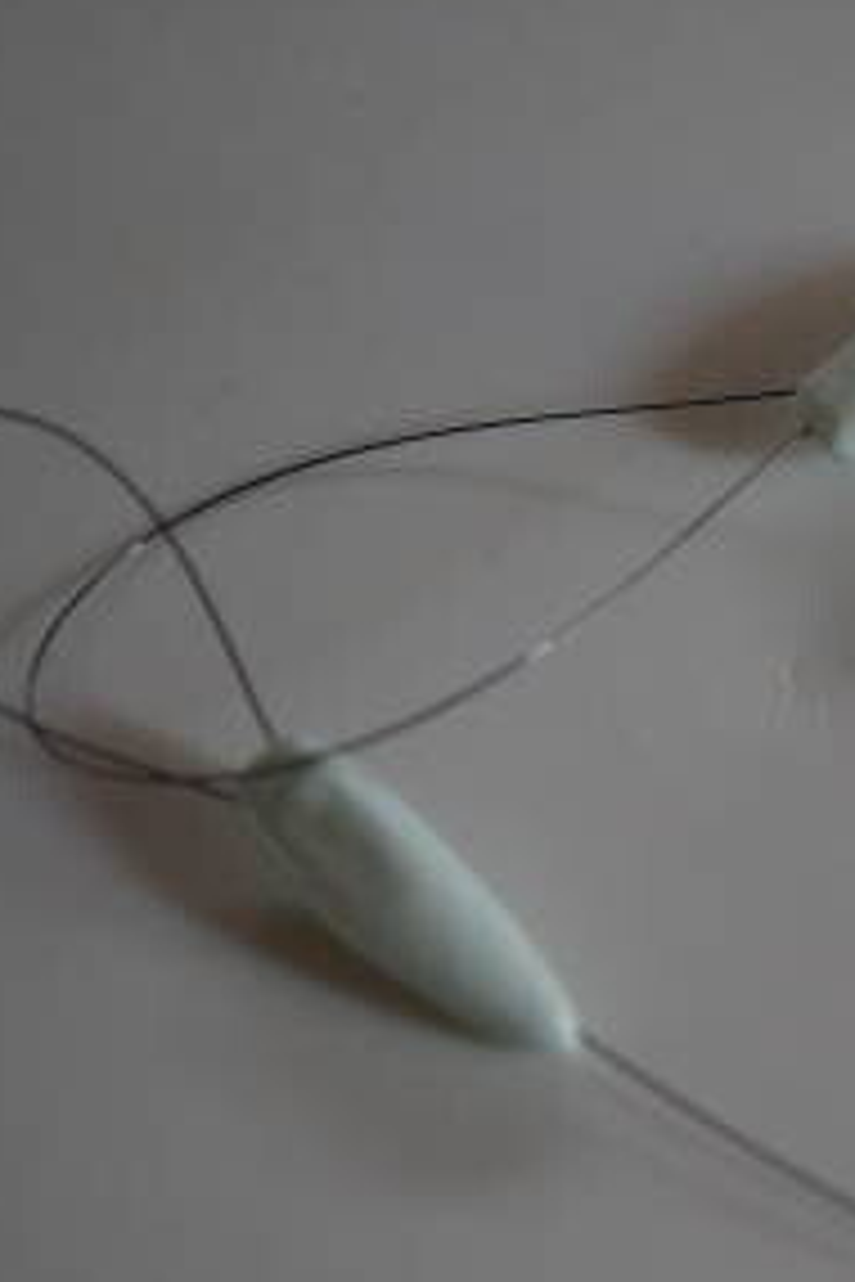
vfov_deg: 20.1
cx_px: 1120
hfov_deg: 13.1
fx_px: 3598
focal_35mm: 101
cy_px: 893
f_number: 4
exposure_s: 1/60
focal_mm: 30
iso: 800
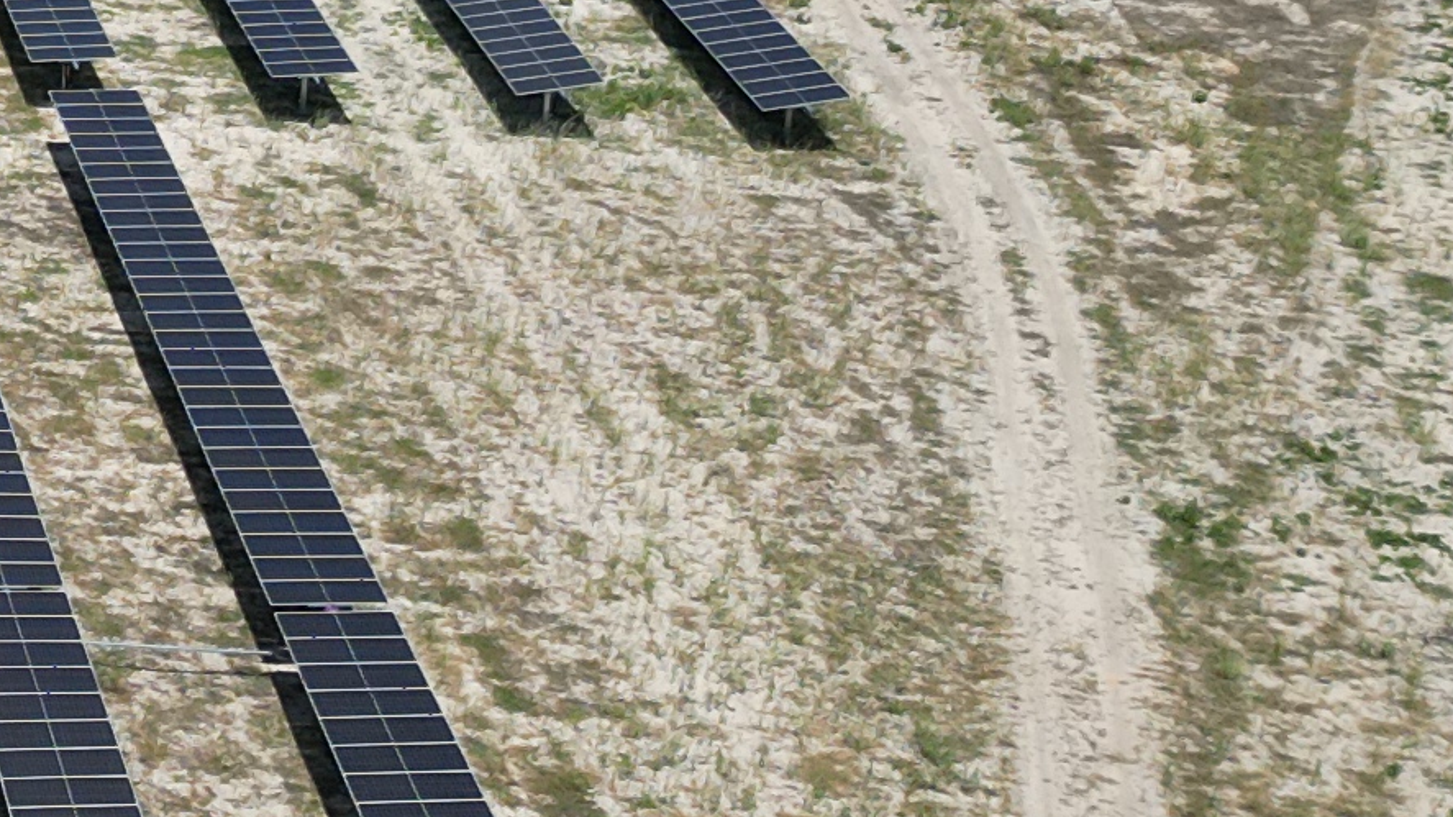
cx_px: -1051
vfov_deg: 9.9
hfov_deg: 15.7
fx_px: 4584
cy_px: -420
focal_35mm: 119
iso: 120
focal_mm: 6.72
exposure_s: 1/4000
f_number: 1.7
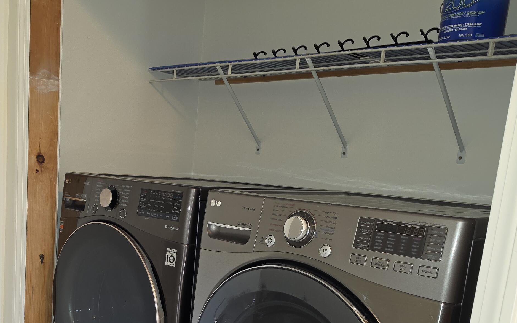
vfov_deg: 31.5
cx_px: 175
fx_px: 550
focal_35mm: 39
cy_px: 279
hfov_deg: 49.6
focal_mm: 6.5
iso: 64
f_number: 1.4
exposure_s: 1/30
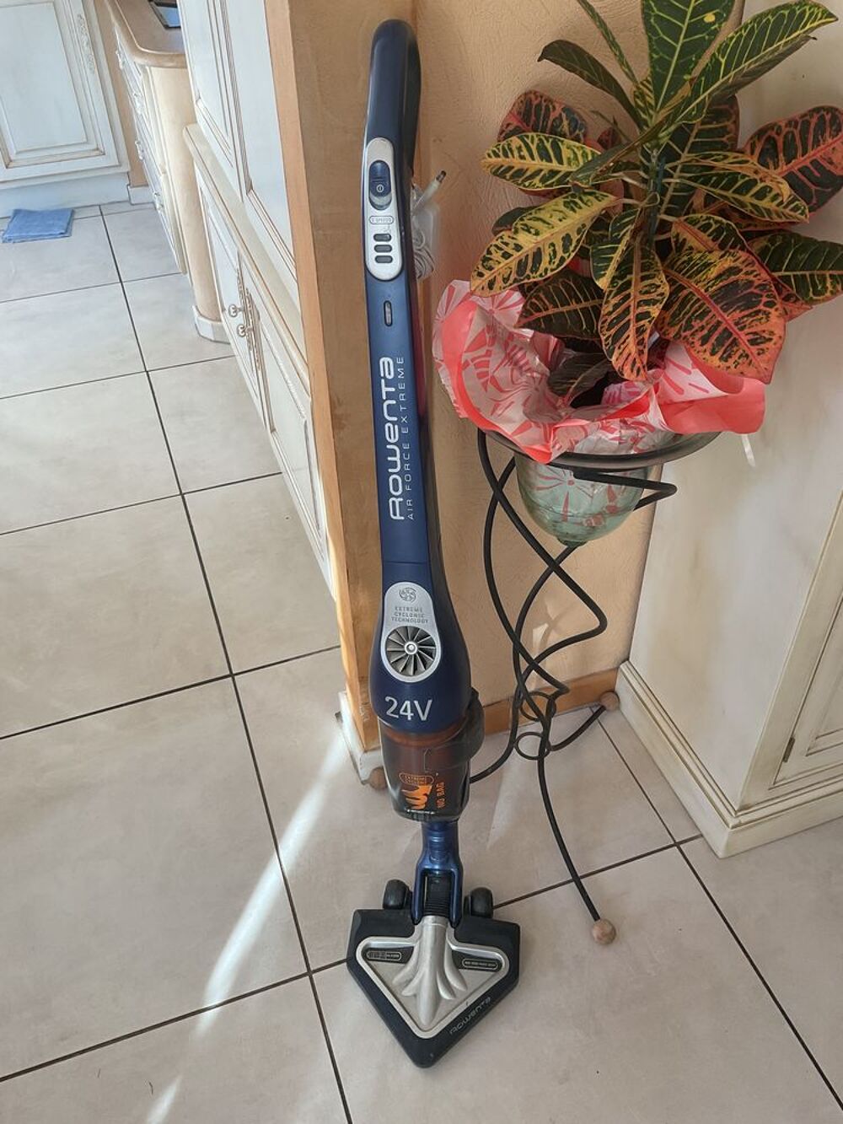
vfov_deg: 61.7
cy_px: 562
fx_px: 941
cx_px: 422
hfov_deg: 48.2
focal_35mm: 29
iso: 40
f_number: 1.8
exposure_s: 1/120
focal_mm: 3
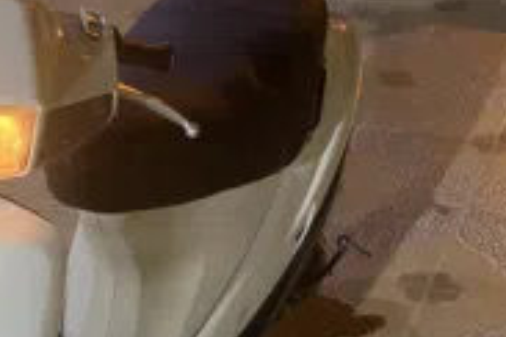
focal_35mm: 59
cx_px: 119
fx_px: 829
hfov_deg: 33.2
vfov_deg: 21.8
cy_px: 365
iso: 500
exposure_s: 1/33
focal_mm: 4.25
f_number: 1.8
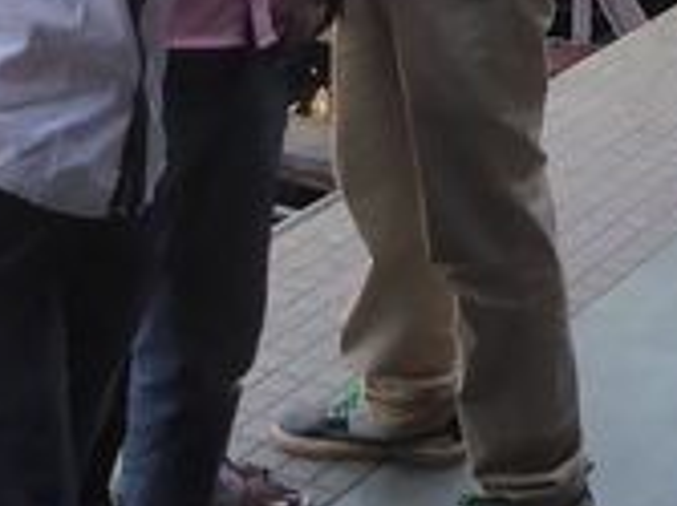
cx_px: 738
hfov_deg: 16.0
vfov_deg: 11.7
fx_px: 2345
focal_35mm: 120
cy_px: -304
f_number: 3.3
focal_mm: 4.3
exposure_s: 1/250
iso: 320
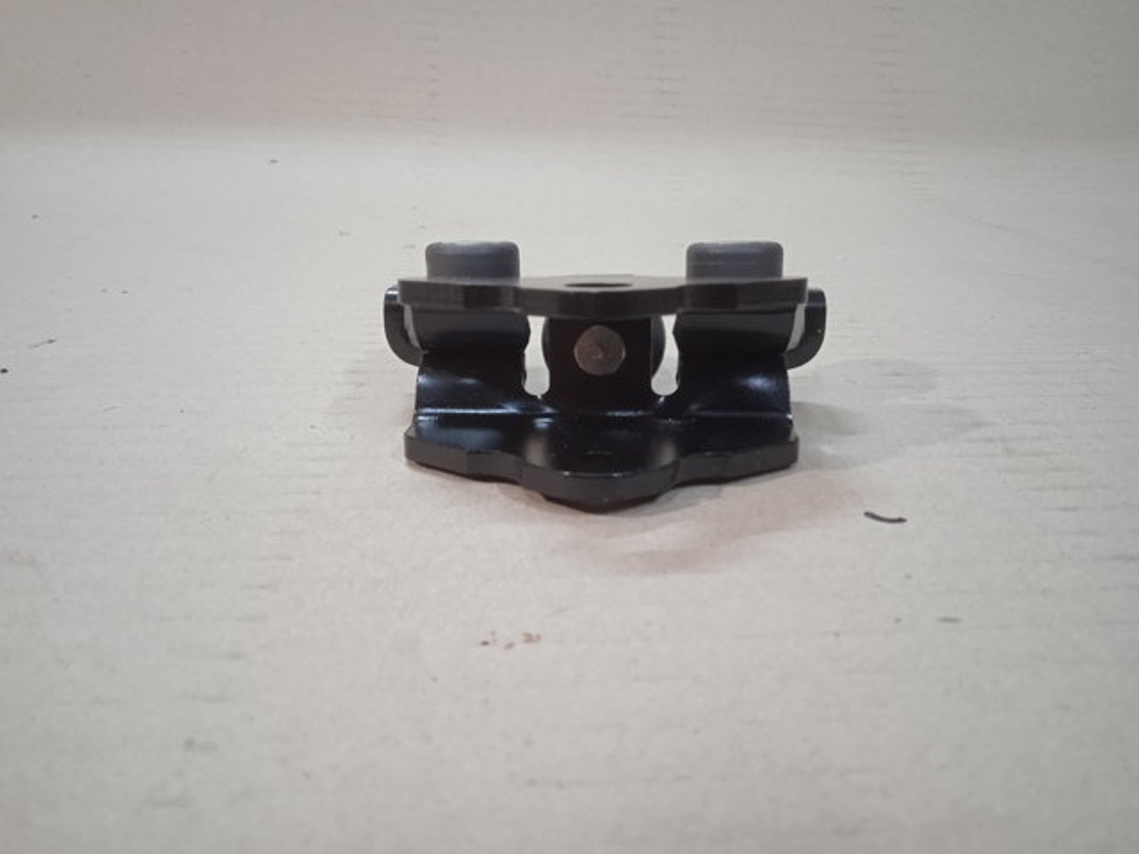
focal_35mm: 28
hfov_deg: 63.4
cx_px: 570
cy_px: 427
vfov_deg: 49.7
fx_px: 921
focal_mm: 3.43
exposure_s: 1/25
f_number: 2.2
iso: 877
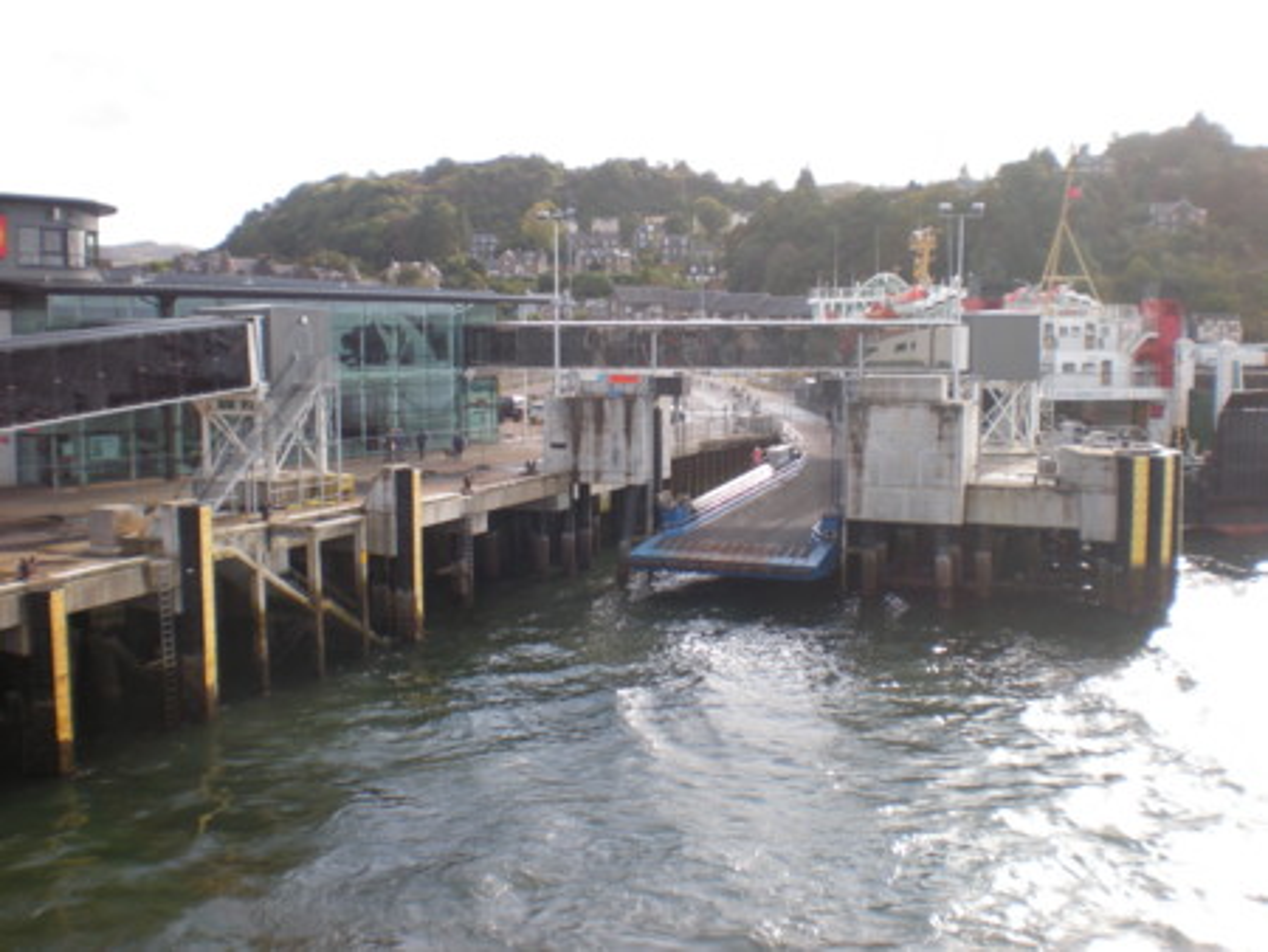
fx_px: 1393
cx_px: 634
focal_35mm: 38
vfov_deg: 37.8
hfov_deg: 49.0
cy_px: 476
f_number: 4.6
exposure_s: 1/158
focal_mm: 6.3
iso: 64
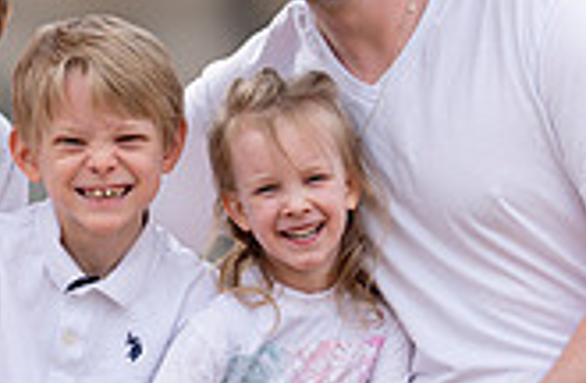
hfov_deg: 4.3
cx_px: 223
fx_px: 7737
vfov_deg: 2.8
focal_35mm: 478
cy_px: 267
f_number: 2
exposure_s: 1/2500
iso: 100
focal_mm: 128
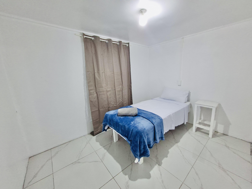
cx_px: 126
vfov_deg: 89.9
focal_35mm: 13
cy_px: 94
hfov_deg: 106.2
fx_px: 95
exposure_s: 1/25
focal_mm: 1.74
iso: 500
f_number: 2.2
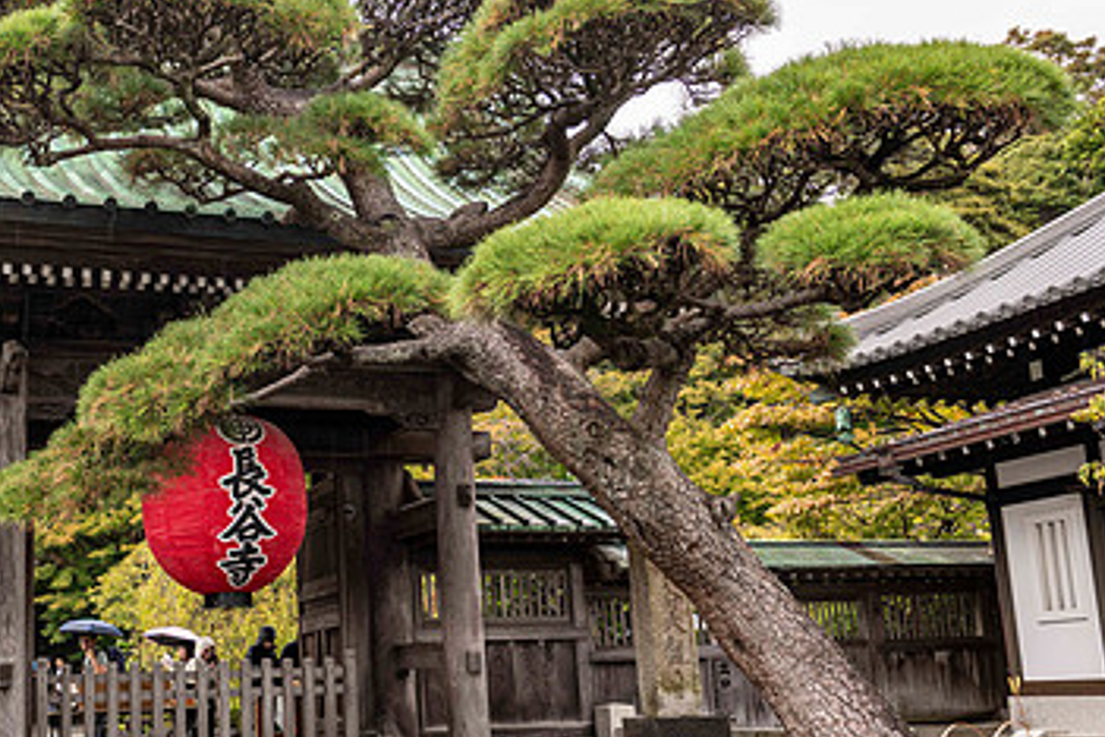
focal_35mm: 47
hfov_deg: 40.7
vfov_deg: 28.6
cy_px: 427
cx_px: 274
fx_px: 1443
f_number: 5
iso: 64
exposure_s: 1/80
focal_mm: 27
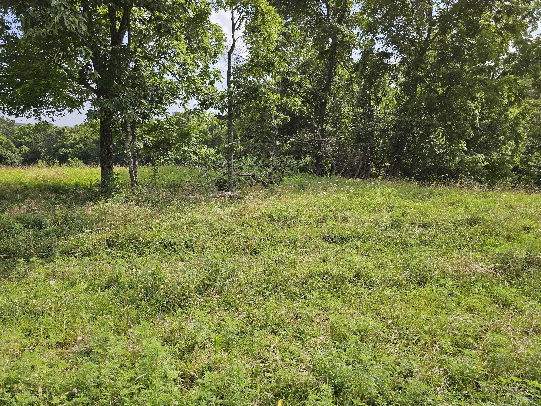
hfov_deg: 73.9
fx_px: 359
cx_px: 270
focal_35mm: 23
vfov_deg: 58.9
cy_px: 203
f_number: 1.7
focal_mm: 6.3
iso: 10
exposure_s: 1/598
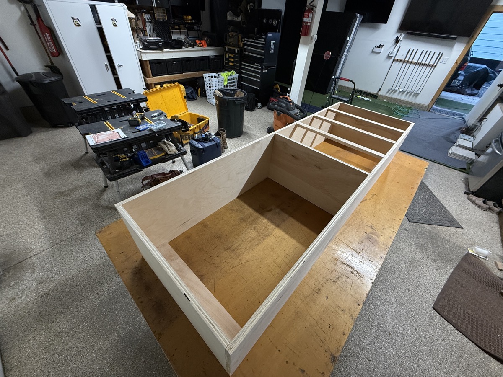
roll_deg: -5.0
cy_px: 188
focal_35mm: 14
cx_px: 252
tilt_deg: -41.0
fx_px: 203
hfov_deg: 102.1
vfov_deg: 85.7
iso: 200
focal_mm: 2.22
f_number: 2.2
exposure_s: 1/120
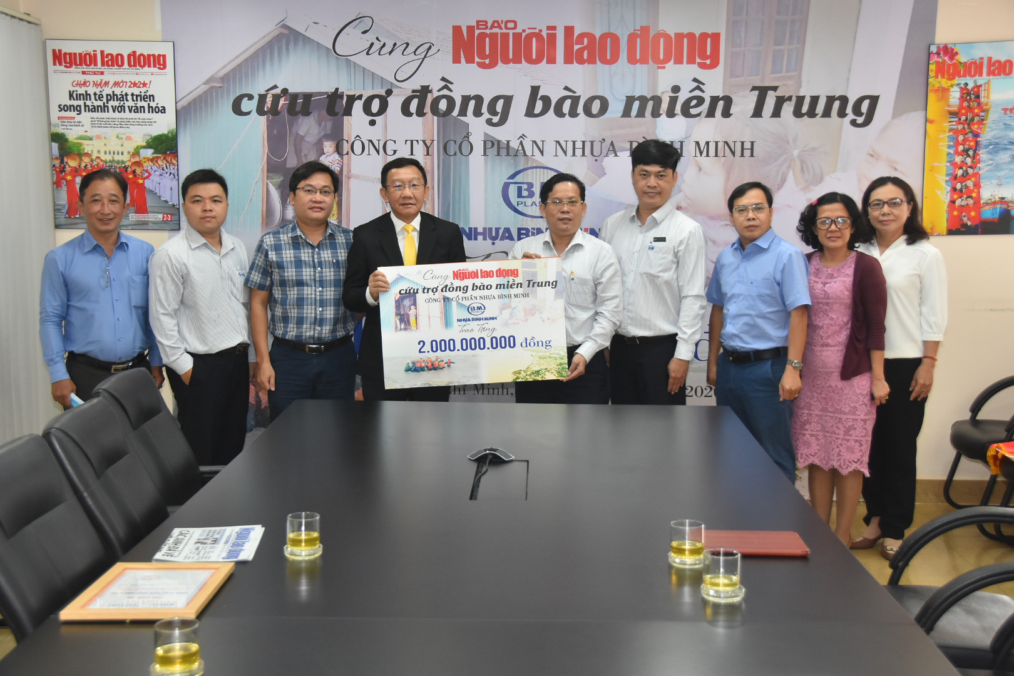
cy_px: 338
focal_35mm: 46
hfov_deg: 42.3
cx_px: 507
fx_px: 1310
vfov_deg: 28.9
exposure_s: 1/80
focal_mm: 31
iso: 800
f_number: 4
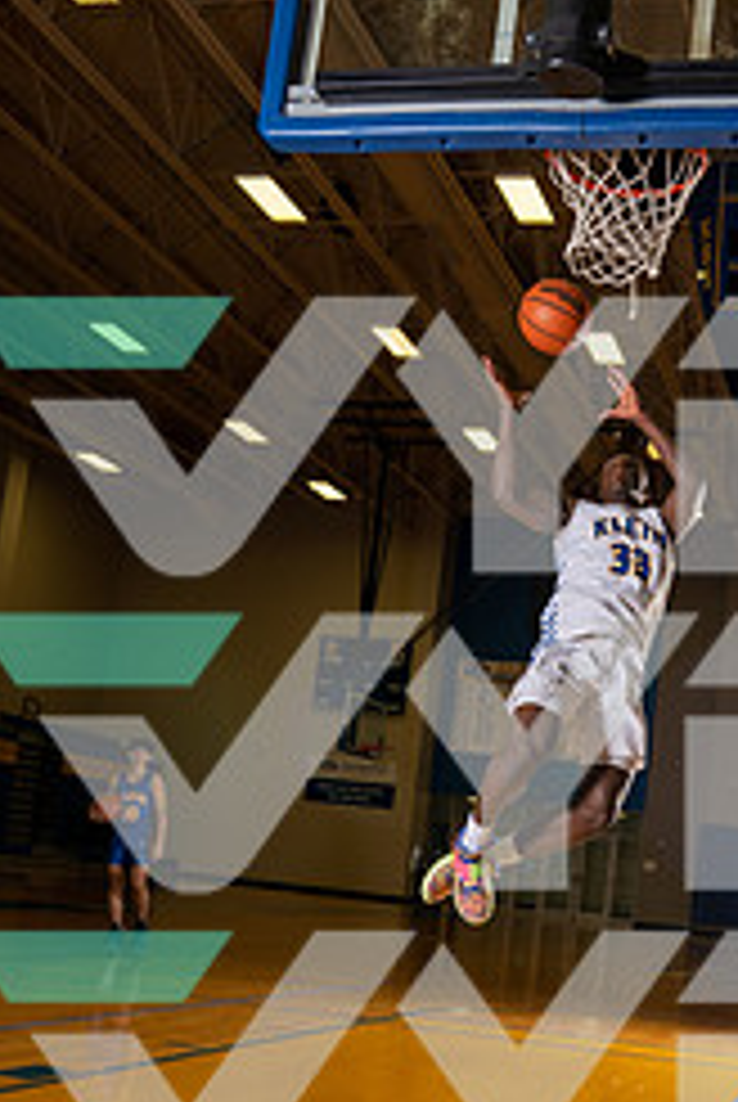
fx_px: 1349
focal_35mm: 44
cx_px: 634
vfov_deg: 43.7
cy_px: 756
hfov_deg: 29.6
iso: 160
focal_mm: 24
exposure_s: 1/250
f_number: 5
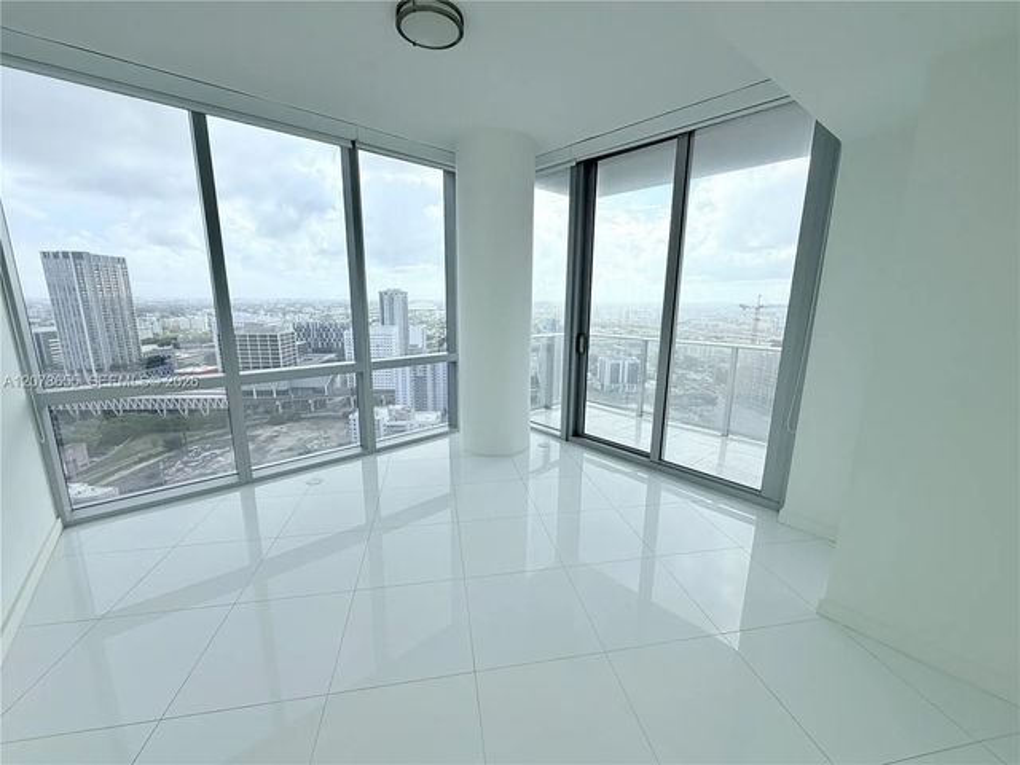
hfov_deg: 102.1
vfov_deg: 85.7
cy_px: 382
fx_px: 413
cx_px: 510
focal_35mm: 14
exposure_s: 1/502
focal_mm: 2.22
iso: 50
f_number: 2.2
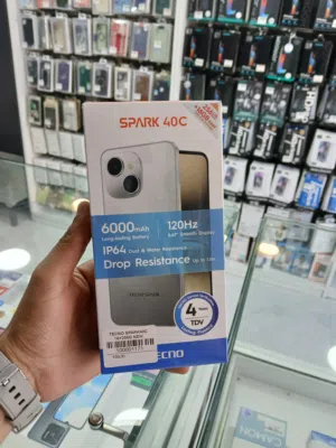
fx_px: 336
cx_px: 168
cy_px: 224
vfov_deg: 67.3
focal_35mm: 26
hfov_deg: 53.1
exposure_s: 1/50
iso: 32
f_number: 1.8
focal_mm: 3.98
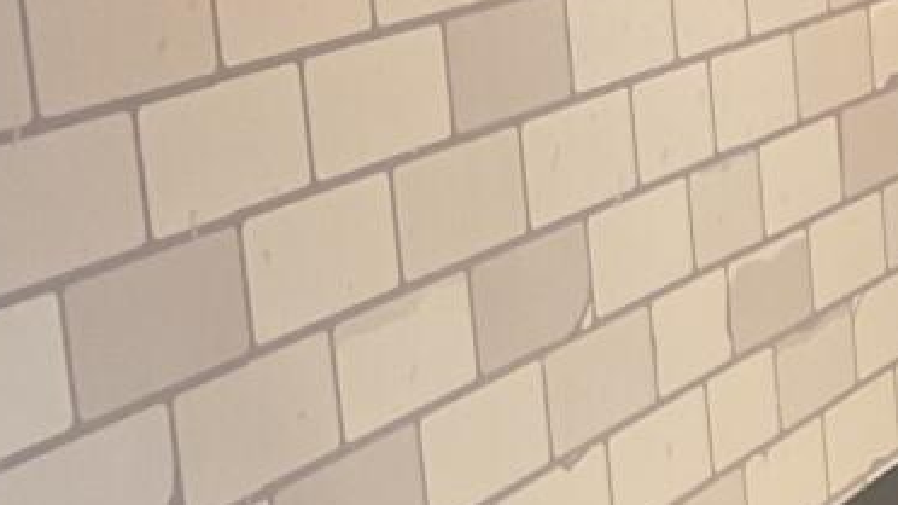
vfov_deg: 6.9
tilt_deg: -19.1
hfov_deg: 10.9
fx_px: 4047
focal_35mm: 170
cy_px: 979
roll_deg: -0.7
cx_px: 2074
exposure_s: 1/50
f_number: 1.8
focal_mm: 3
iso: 80
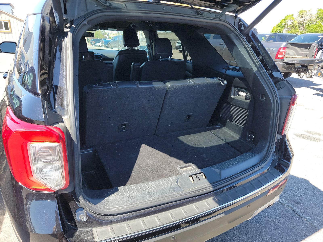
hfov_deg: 71.6
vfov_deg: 56.8
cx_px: 162
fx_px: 224
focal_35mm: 24
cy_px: 121
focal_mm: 6.7
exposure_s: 1/119
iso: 50
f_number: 1.8
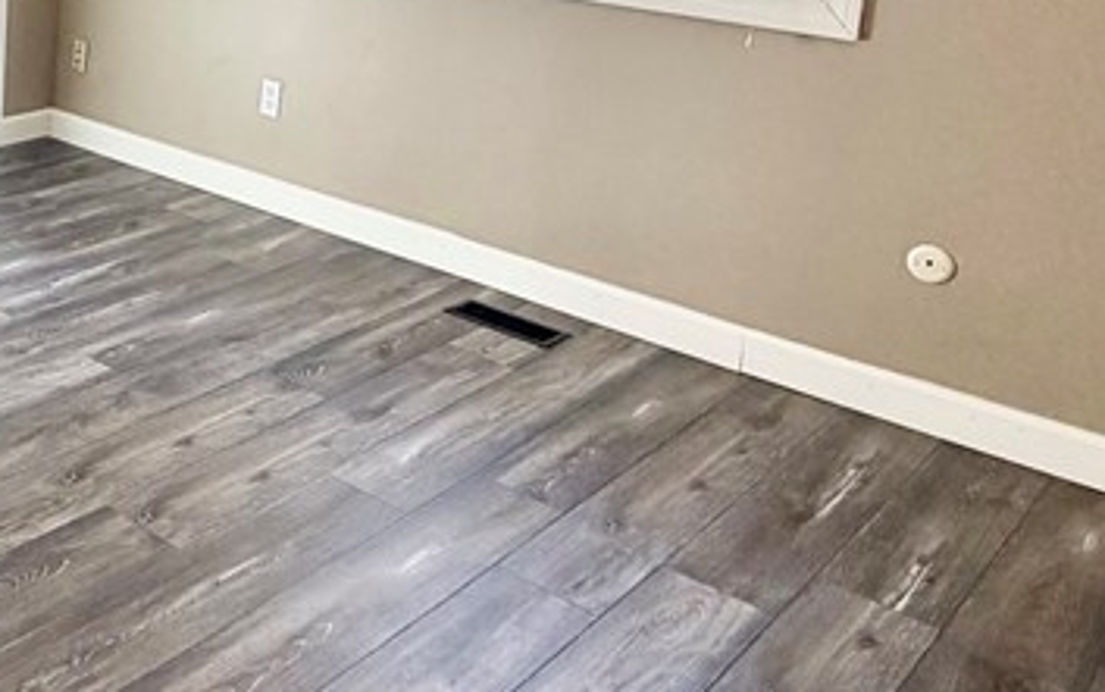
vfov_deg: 27.9
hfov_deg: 39.6
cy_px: -22
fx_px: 1296
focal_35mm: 43
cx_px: -44
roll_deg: -1.0
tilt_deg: -8.2
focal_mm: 2.22
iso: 160
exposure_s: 1/120
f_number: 2.2
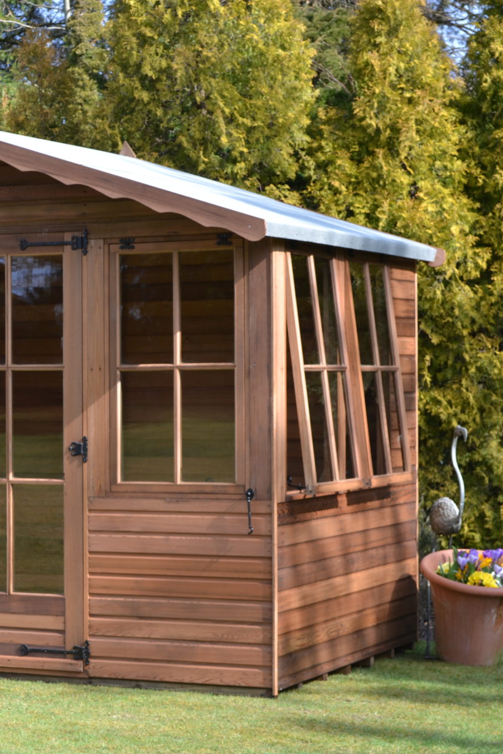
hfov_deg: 13.5
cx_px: 17
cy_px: 376
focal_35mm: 100
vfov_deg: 20.4
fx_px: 2096
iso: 110
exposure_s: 1/125
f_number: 5.6
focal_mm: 44
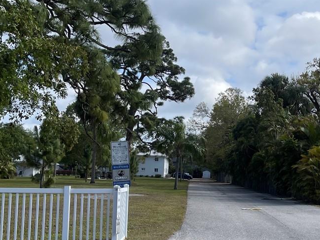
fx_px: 573
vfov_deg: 23.6
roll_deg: -1.8
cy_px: 138
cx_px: 268
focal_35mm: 62
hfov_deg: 30.2
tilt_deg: +4.0
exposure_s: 1/5917
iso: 32
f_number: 1.6
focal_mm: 5.1
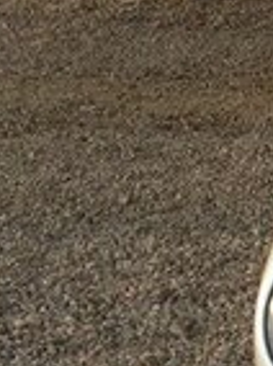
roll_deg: +0.5
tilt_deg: -16.6
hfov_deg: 8.1
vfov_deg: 12.1
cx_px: 739
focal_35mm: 163
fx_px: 1719
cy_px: 213
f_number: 2.4
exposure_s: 1/159
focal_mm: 4.28
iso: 50
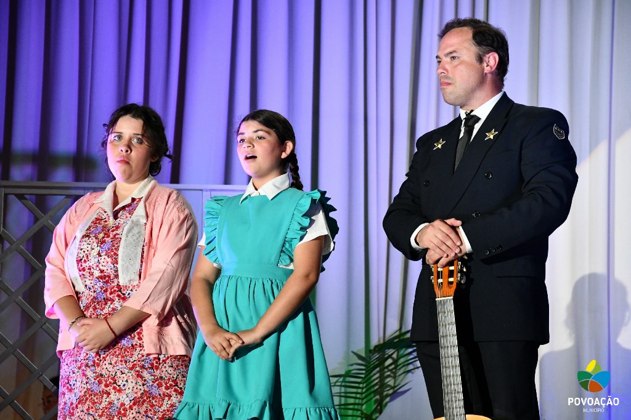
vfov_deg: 10.2
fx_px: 2365
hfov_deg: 15.2
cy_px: 210
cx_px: 316
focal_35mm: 135
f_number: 5.6
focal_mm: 90
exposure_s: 1/125
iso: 2500
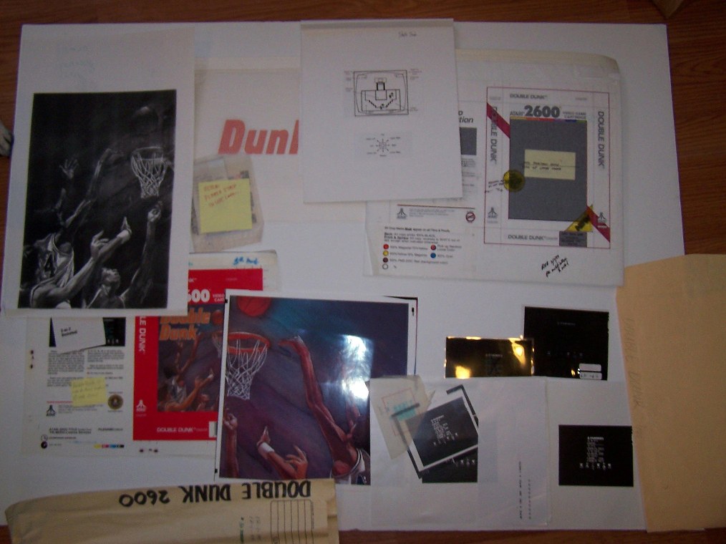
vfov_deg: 37.7
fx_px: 797
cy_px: 272
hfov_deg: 49.0
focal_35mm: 38
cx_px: 363
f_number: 2.8
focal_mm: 6.3
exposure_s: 1/60
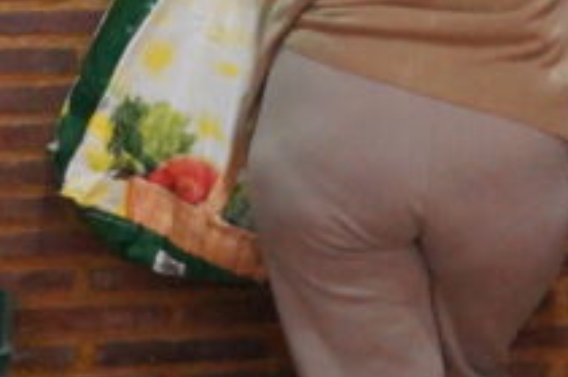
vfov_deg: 6.3
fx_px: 3371
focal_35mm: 214
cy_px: -168
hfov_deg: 9.6
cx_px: 581
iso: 8000
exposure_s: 1/400
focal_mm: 44
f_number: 4.5
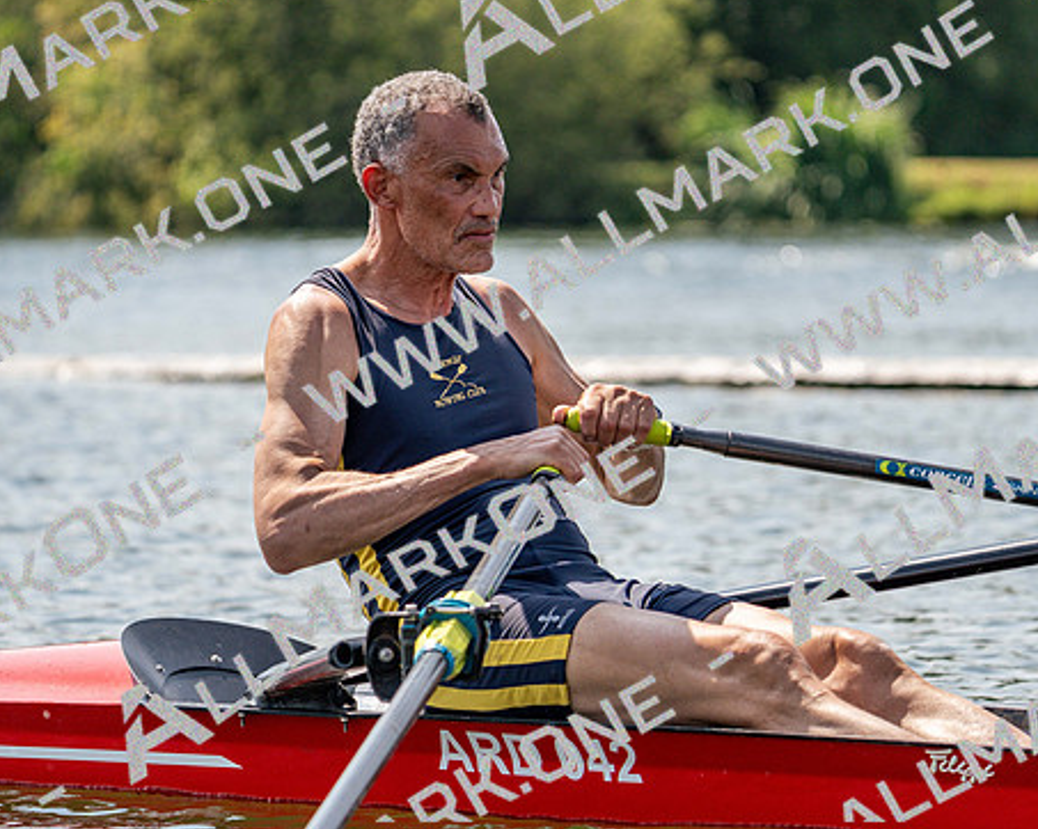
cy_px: 429
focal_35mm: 268
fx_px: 8230
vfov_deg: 5.8
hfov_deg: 7.2
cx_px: 587
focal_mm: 223
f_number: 5.6
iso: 250
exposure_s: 1/1600
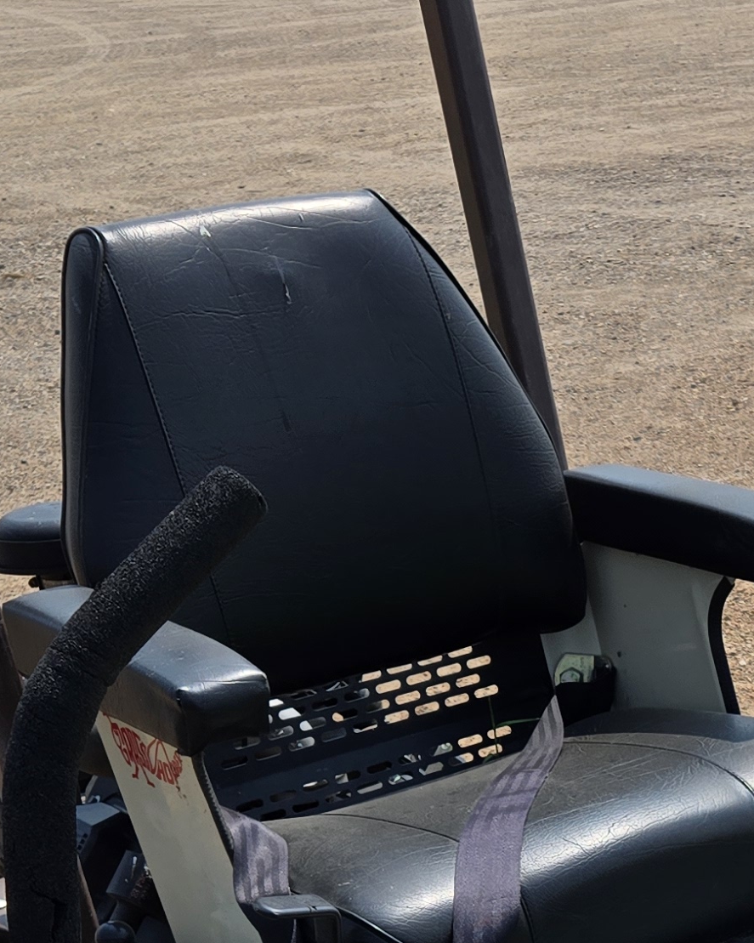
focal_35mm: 81
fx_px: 2260
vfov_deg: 21.9
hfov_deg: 18.2
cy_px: 1111
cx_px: 841
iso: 25
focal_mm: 5.4
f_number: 1.8
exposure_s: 1/2359
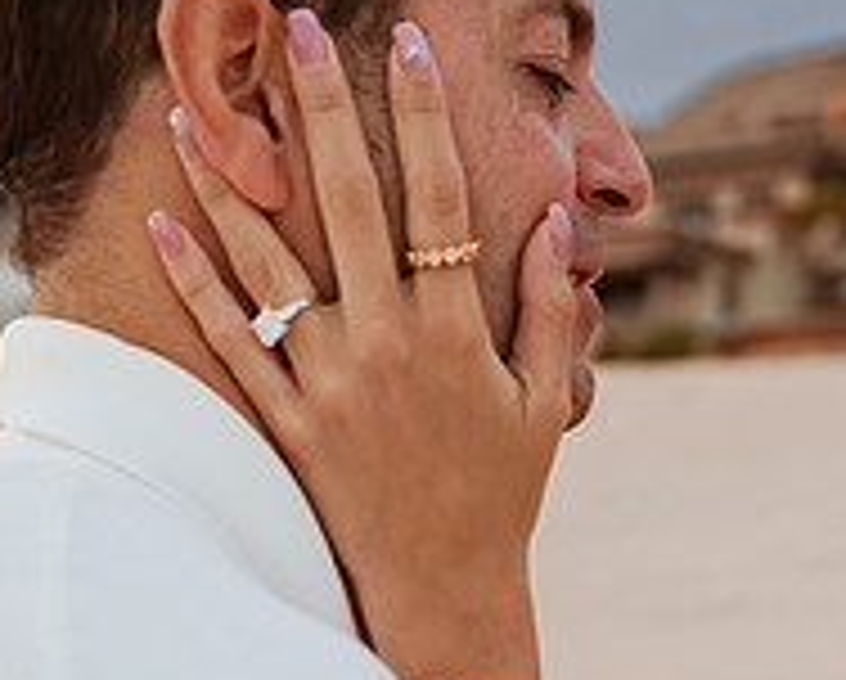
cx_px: 693
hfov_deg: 24.0
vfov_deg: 19.4
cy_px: 597
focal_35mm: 78
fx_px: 1956
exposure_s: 1/4000
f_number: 2.8
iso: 250
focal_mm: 27
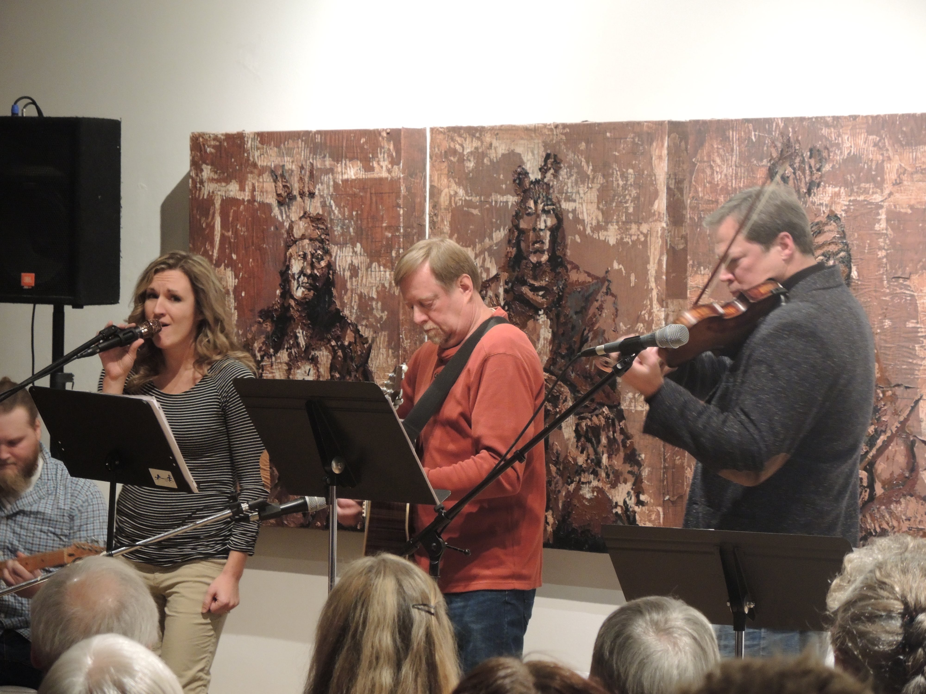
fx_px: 3611
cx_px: 463
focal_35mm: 135
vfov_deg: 11.0
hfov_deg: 14.6
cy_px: 347
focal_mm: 28.4
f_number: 3.5
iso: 800
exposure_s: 1/15
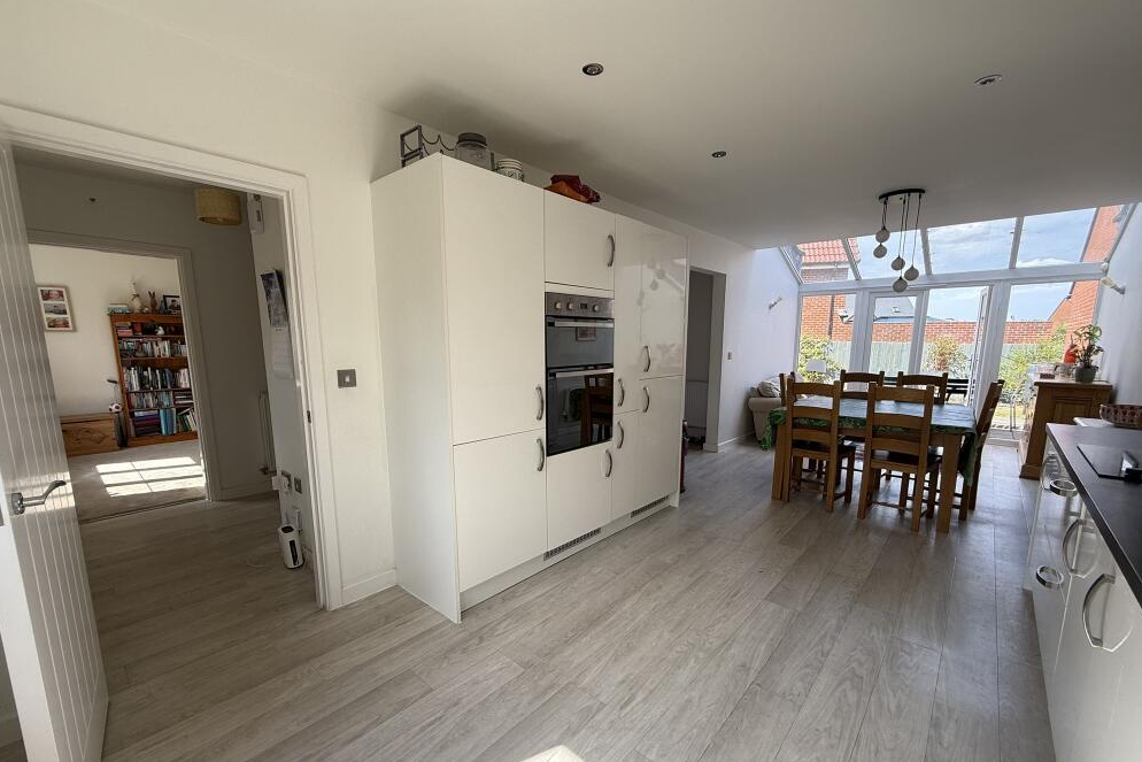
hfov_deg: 100.4
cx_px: 578
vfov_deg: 77.1
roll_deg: +0.0
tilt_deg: -8.5
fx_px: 476
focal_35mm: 15
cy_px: 417
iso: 50
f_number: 2.2
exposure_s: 1/248
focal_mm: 2.22
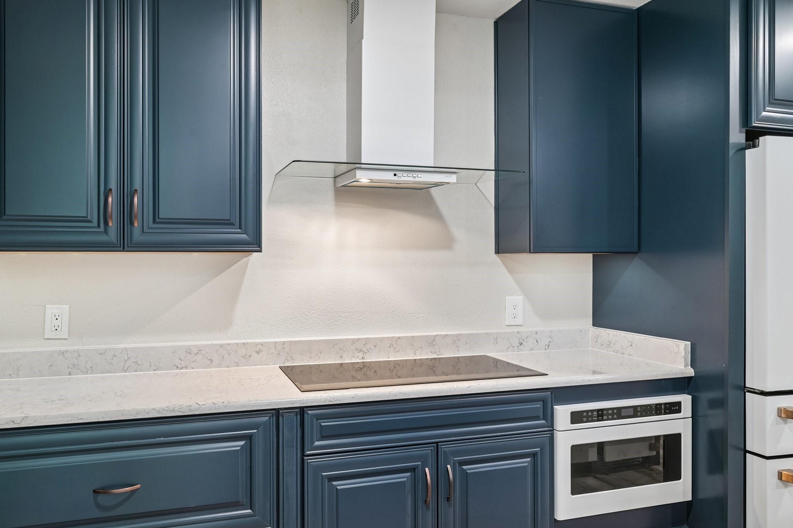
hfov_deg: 67.4
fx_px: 595
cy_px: 264
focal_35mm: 27
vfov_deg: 47.9
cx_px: 396
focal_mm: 27
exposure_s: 1/5
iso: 400
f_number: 8
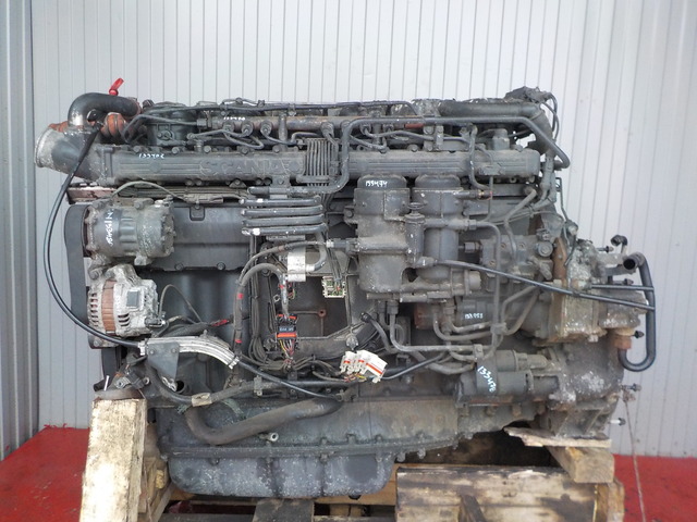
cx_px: 348
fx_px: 604
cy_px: 261
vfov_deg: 46.8
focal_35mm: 30
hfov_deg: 60.0
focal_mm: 4.1
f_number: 3.3
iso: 360
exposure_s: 1/30
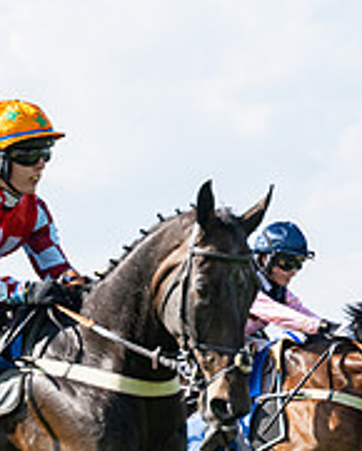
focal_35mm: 245
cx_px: 508
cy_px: 429
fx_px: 3278
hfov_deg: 6.3
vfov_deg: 7.9
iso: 400
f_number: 3.2
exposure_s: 1/4000
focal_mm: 70
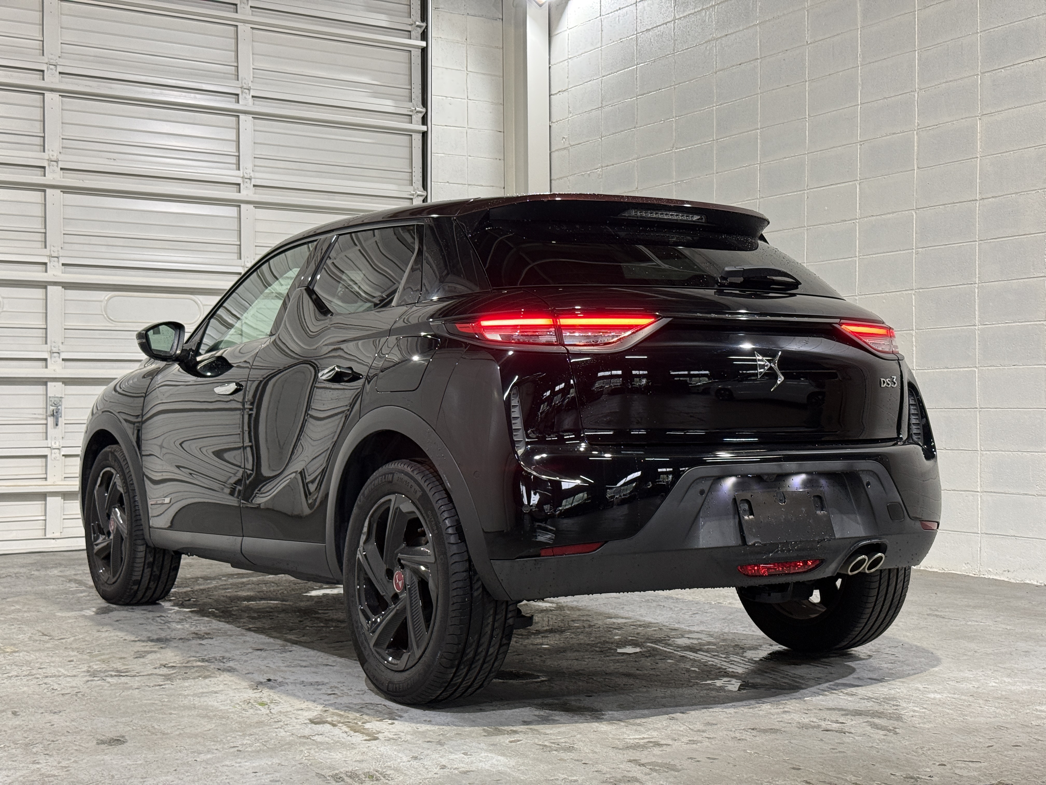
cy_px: 392
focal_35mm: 48
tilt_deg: +0.4
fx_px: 1450
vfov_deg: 30.3
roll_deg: +0.4
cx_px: 523
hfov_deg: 39.7
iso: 160
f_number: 1.78
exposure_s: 1/60
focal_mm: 6.76
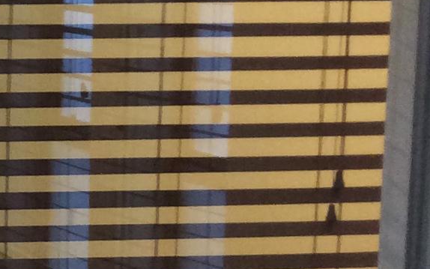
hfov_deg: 12.2
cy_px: 140
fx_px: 1793
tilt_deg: -7.8
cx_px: -420
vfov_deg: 8.6
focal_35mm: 153
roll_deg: -2.0
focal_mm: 3.3
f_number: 2.4
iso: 160
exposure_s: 1/24
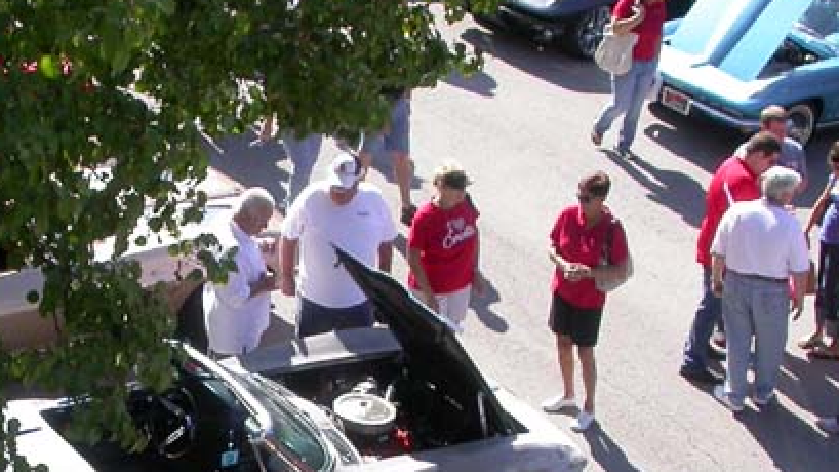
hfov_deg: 25.8
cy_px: 454
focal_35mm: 81
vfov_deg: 14.7
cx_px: 168
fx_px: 1802
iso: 100
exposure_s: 1/191
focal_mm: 7.85
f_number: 6
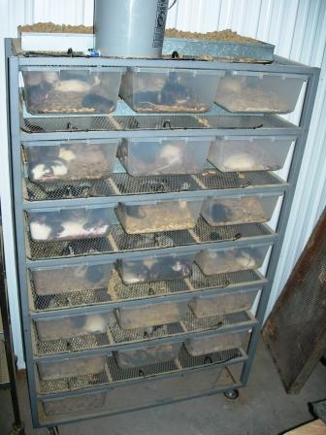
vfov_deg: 49.0
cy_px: 218
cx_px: 163
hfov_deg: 37.7
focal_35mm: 38
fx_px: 477
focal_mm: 7.8
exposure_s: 1/60.1
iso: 67
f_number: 2.8
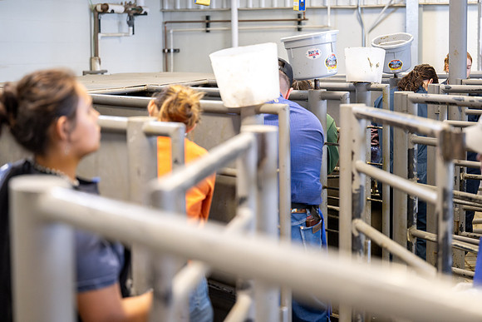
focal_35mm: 70
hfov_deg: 28.8
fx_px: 937
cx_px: 241
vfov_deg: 19.5
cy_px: 161
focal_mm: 70
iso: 4000
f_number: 2.8
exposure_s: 1/250
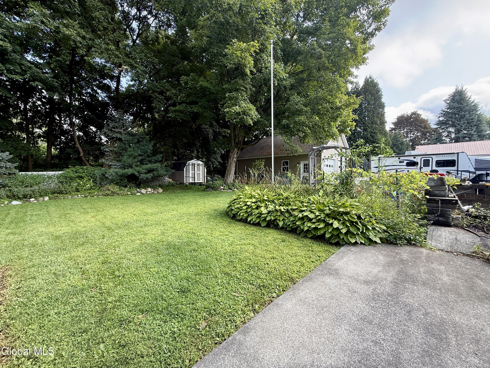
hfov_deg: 102.1
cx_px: 245
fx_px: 198
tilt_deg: -2.5
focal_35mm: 14
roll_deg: -0.3
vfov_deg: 85.7
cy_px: 184
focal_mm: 2.22
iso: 50
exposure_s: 1/184
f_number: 2.2
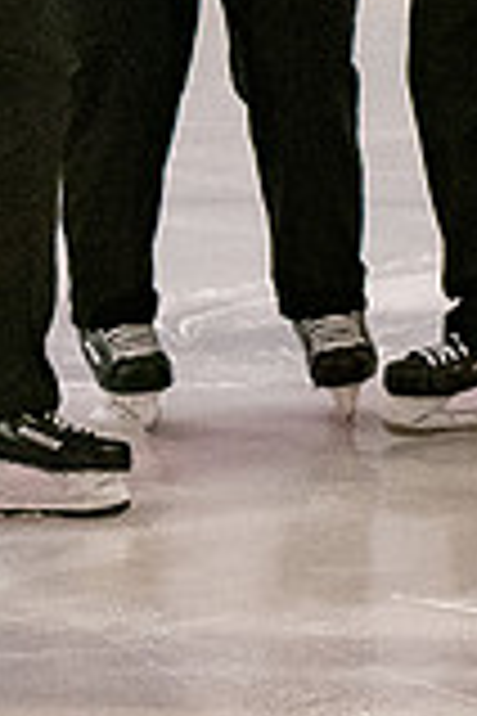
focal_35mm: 620
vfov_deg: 3.3
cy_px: -434
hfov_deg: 2.2
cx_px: 217
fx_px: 12322
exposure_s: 1/800
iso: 2000
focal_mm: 82
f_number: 3.2
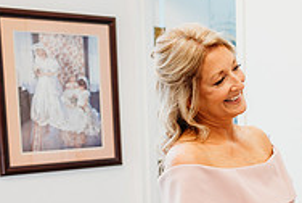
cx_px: 368
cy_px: 172
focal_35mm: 74
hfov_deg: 24.6
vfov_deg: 18.3
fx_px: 622
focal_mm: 24
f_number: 2.5
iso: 320
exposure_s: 1/160
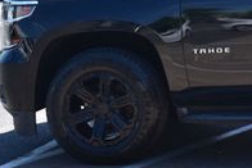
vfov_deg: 9.0
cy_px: -33
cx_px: 359
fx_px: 1062
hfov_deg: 12.9
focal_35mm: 152
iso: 400
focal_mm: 31
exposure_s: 1/400
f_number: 11
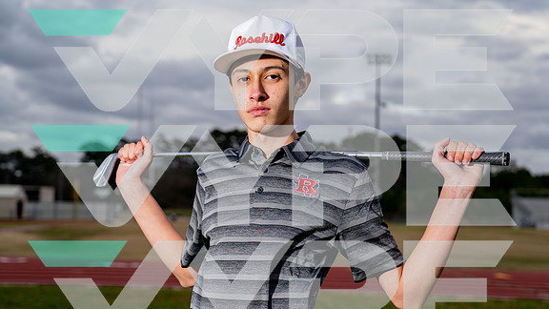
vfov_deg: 20.7
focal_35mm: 58
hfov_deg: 36.0
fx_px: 844
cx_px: 274
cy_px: 176
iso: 100
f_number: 4
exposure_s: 1/250
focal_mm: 55
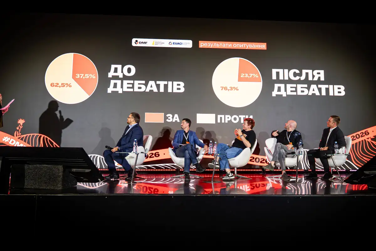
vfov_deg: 52.0
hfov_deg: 72.4
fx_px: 257
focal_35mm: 25
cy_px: 126
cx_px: 188
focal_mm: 16
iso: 250
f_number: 1.8
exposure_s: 1/100
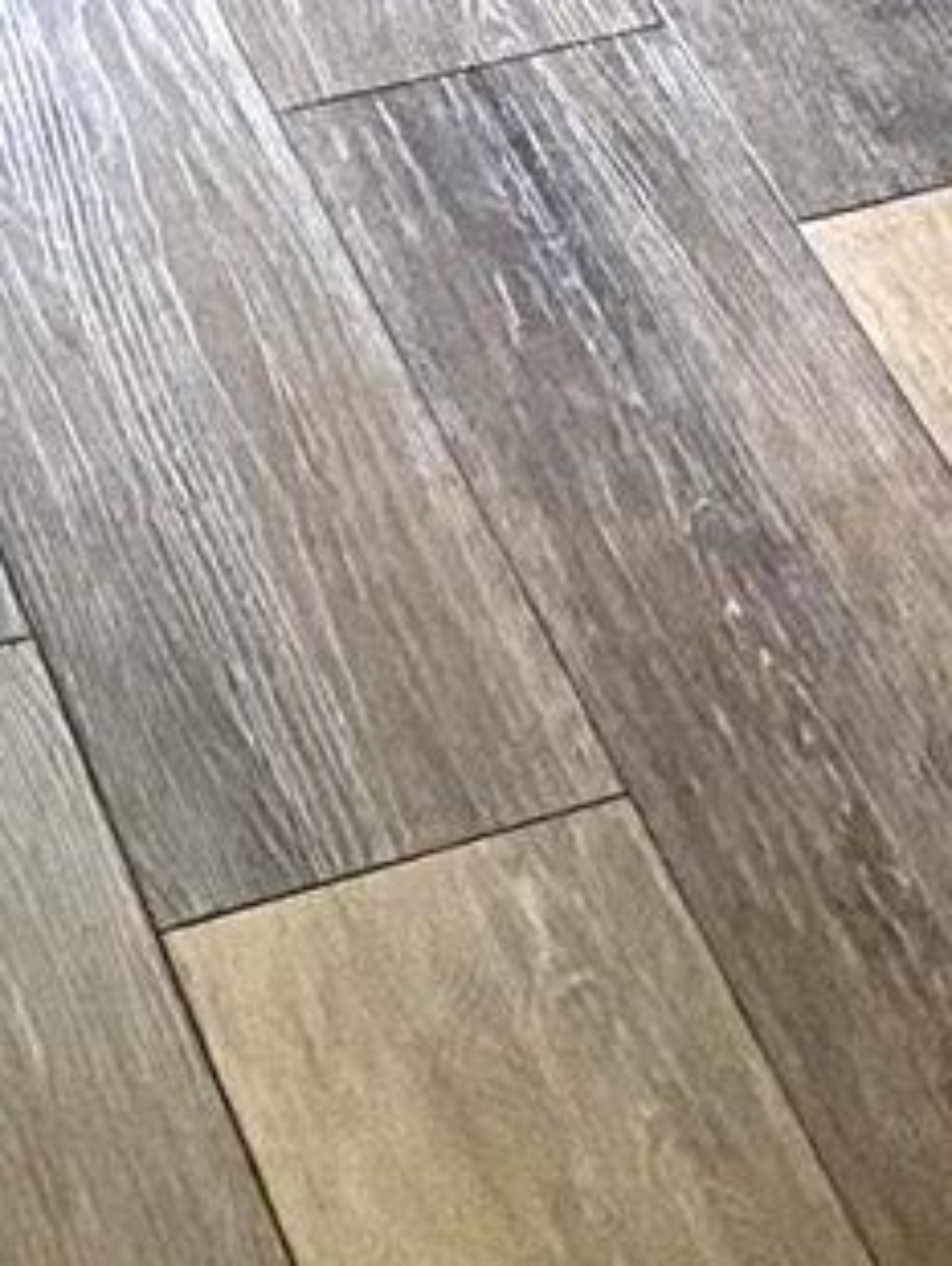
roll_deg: -2.3
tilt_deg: -7.2
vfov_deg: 8.2
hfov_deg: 7.2
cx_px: 2394
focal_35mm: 193
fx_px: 7067
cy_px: -2940
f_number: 1.8
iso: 125
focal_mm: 4.25
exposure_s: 1/60
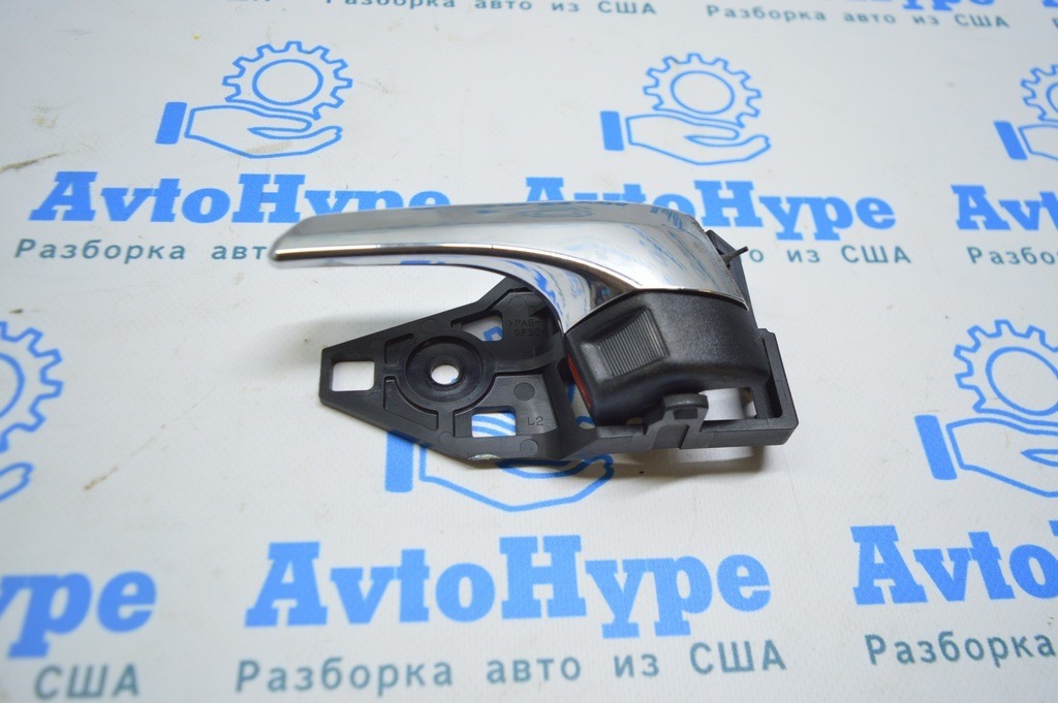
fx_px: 881
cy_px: 352
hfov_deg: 62.0
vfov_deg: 43.5
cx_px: 529
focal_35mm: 30
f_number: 3.5
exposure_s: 1/60
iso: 400
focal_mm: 20
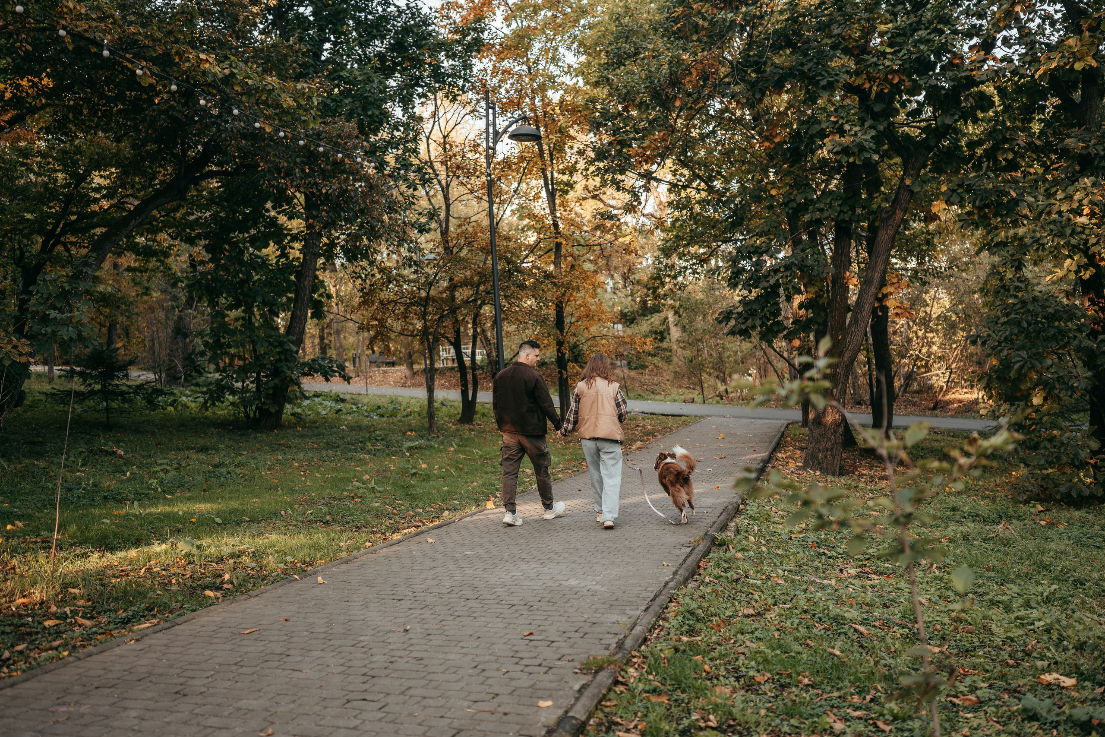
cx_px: 552
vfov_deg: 37.9
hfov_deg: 54.4
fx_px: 1074
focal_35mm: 35
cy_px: 368
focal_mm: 35
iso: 180
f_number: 1.8
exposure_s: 1/400
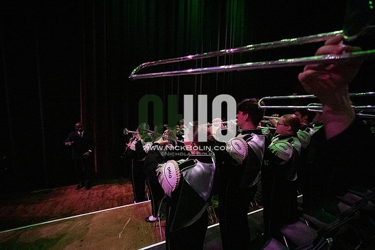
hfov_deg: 104.2
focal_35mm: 14
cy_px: 125
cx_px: 188
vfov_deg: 81.2
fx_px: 146
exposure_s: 1/400
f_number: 4
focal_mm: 14
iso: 25600
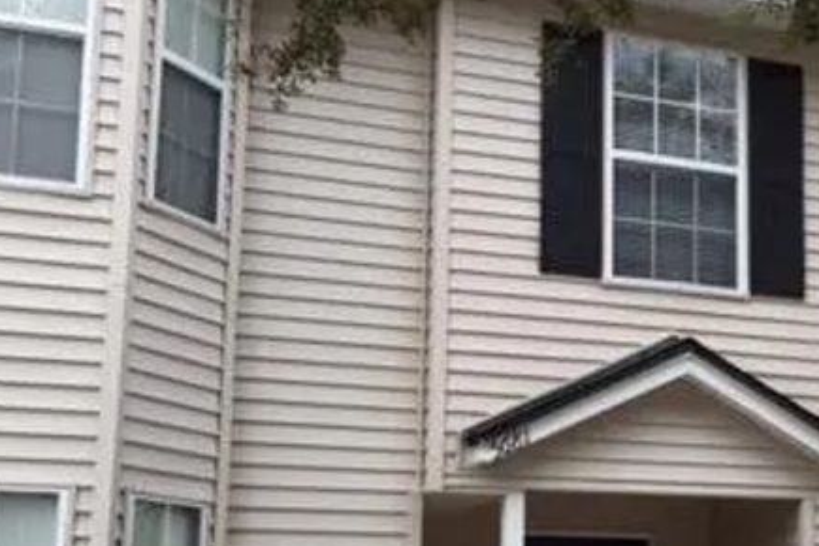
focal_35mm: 71
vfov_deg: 19.0
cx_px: 774
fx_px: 1615
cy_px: 422
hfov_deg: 27.2
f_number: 2.2
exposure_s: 1/140
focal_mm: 4.15
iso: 32
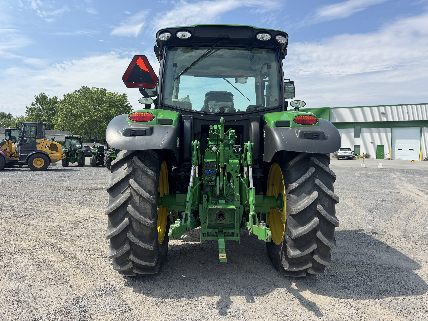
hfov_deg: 71.6
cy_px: 160
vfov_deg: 56.8
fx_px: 297
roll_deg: -0.6
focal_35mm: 24
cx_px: 214
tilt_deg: -0.7
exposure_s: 1/4310
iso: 80
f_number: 1.78
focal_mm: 6.76
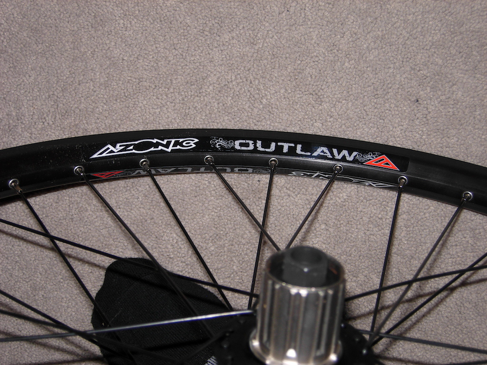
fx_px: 872
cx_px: 244
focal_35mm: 62
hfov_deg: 31.2
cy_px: 182
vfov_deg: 23.7
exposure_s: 1/45.2
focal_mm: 12.9
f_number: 3.5
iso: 50
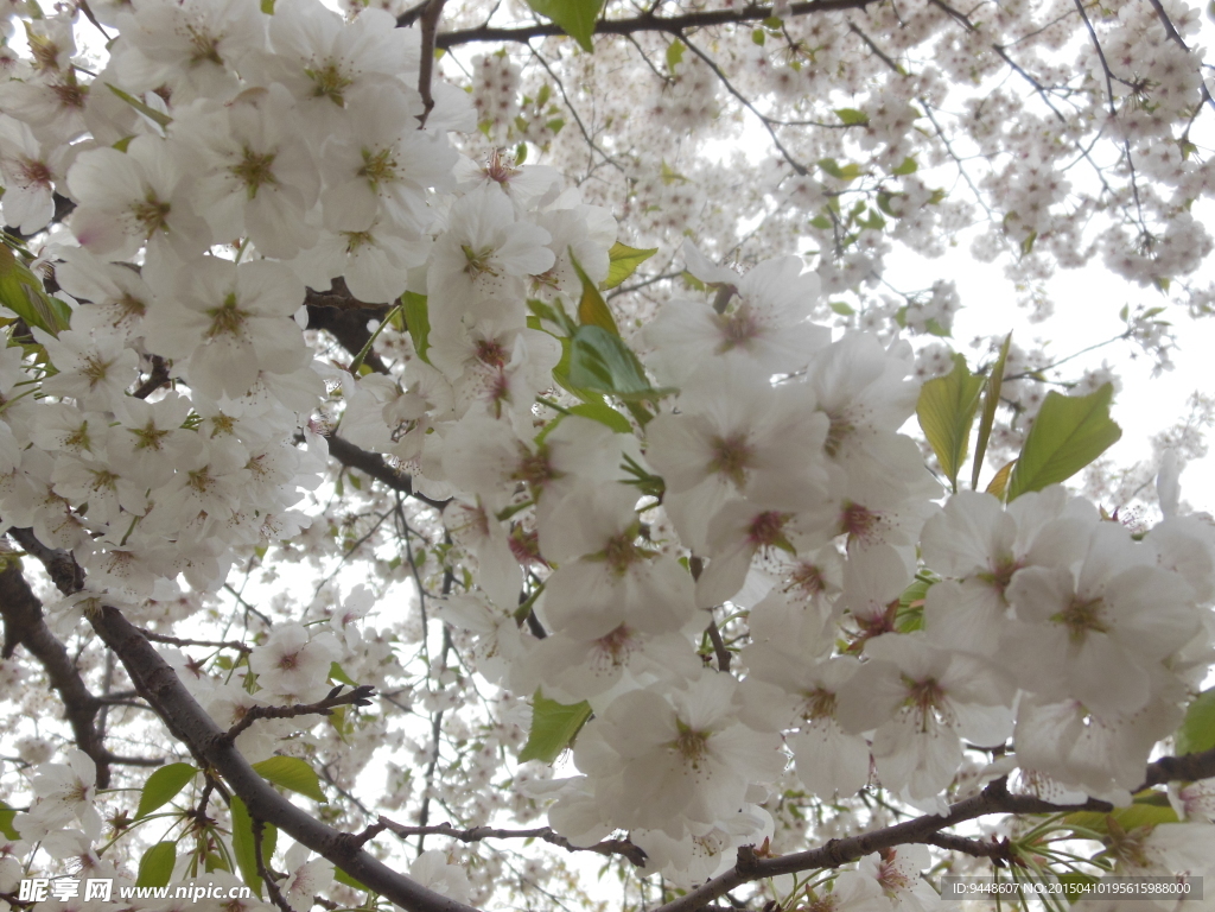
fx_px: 1158
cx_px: 608
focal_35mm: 33
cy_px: 456
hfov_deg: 55.4
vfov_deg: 42.9
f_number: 3.5
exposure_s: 1/640
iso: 125
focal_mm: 6
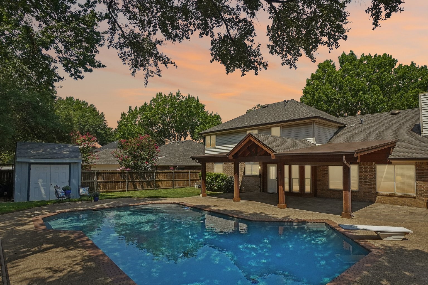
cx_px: 241
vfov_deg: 61.9
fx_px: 238
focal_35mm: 20
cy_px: 151
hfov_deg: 83.6
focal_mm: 10
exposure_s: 1/640
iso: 400
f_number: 8
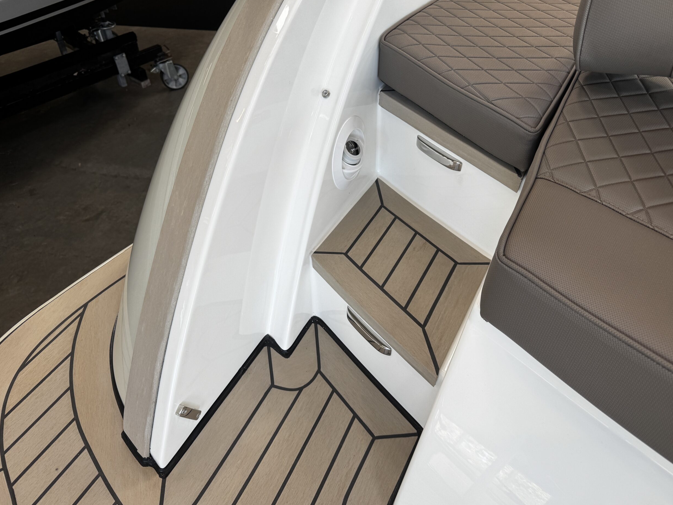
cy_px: 259
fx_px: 486
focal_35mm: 25
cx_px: 335
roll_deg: +0.5
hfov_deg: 69.4
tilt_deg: -43.9
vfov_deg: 54.9
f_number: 1.78
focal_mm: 6.76
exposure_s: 1/136
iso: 50
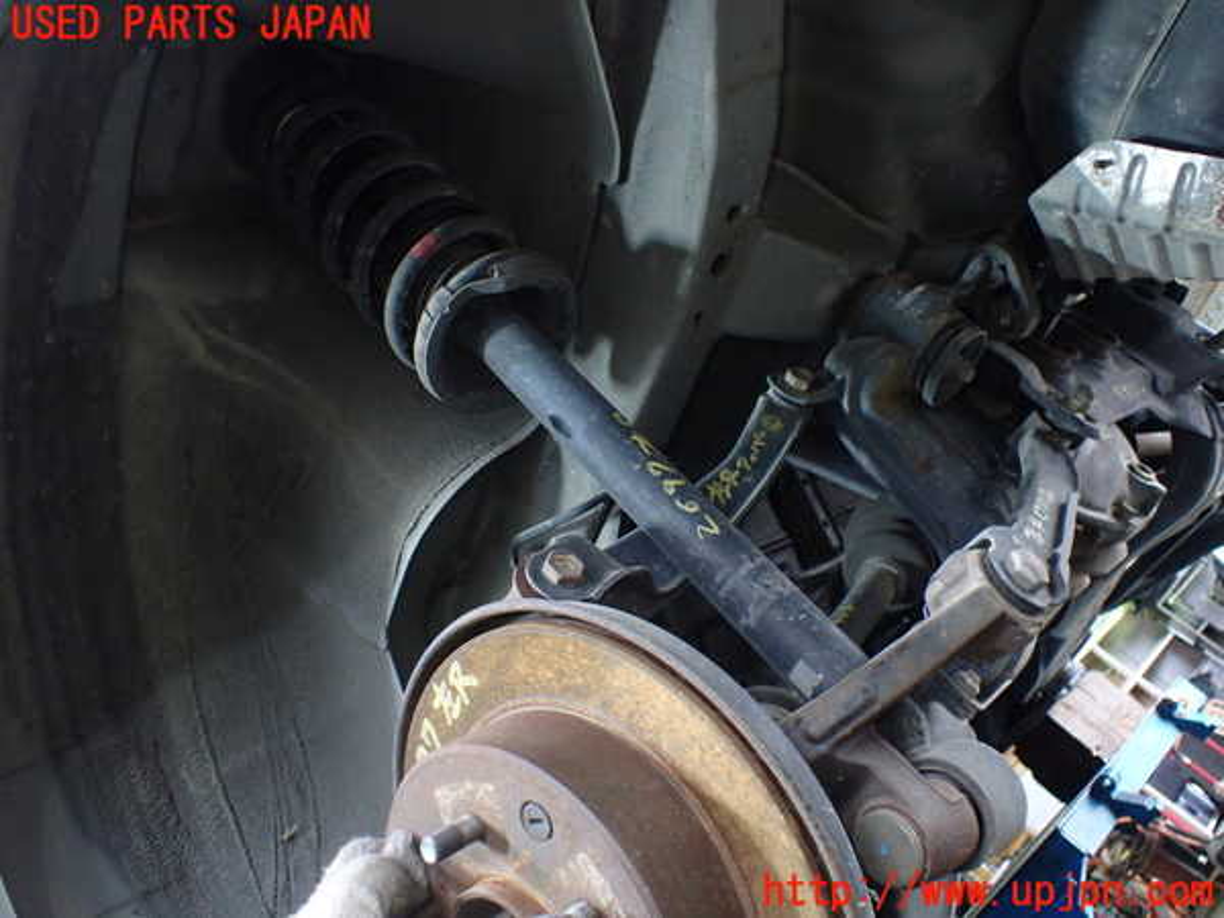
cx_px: 612
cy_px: 459
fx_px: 1061
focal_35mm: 30
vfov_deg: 46.8
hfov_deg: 60.0
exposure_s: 1/60
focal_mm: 5.4
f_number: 2.3
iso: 800
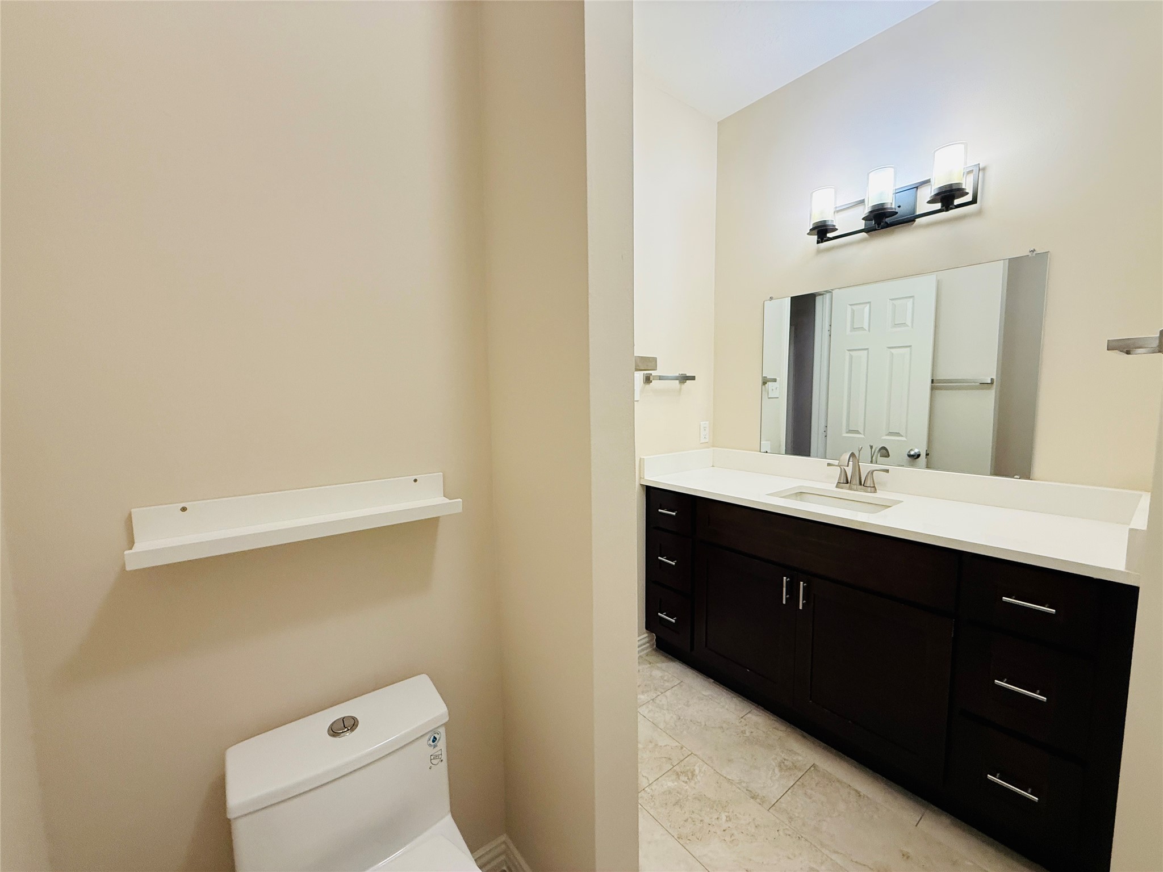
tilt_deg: -5.3
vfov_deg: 85.7
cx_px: 582
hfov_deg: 102.1
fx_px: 470
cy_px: 436
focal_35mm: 14
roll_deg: +1.1
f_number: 2.2
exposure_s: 1/60
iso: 200
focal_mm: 2.22
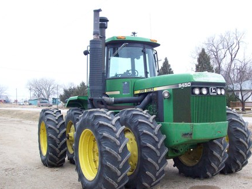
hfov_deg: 42.0
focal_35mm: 45
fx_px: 328
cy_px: 109
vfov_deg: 32.1
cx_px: 141
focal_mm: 6
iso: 226
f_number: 2.7
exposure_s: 1/128
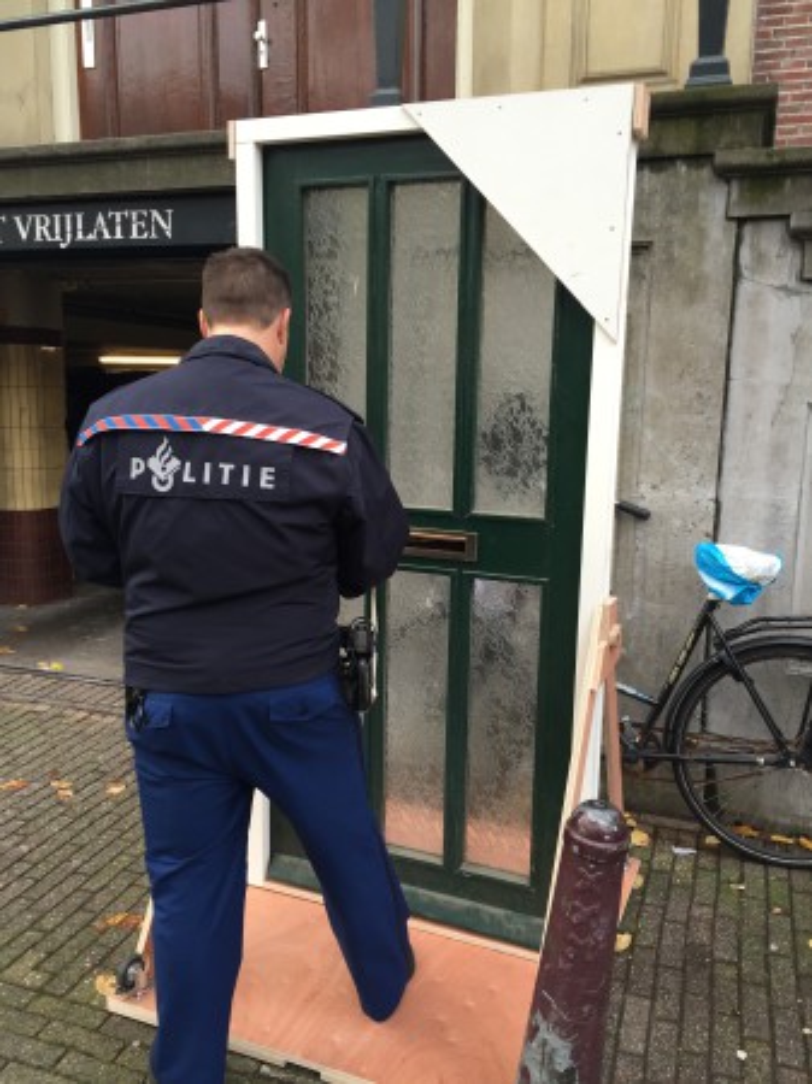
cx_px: 406
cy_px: 542
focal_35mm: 29
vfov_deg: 61.7
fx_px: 908
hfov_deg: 48.2
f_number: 2.2
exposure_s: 1/60
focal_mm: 4.15
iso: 40
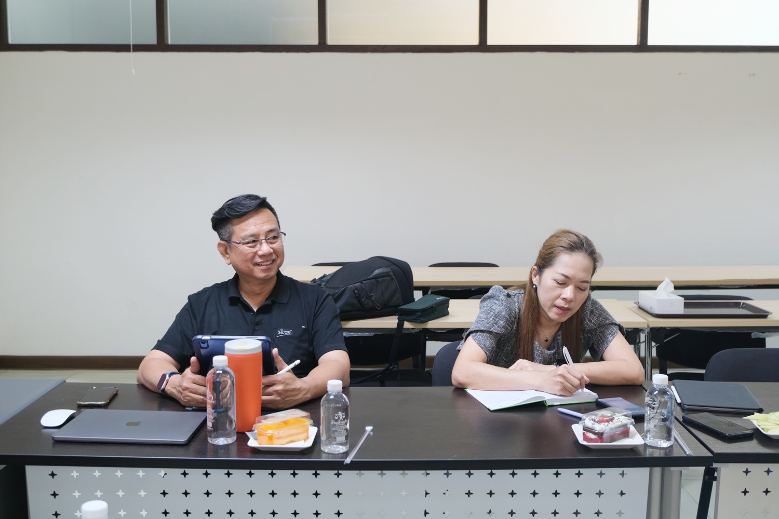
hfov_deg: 48.5
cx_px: 390
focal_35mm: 40
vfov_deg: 33.4
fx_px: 865
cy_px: 260
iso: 640
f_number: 4.4
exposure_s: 1/30
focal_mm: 26.4
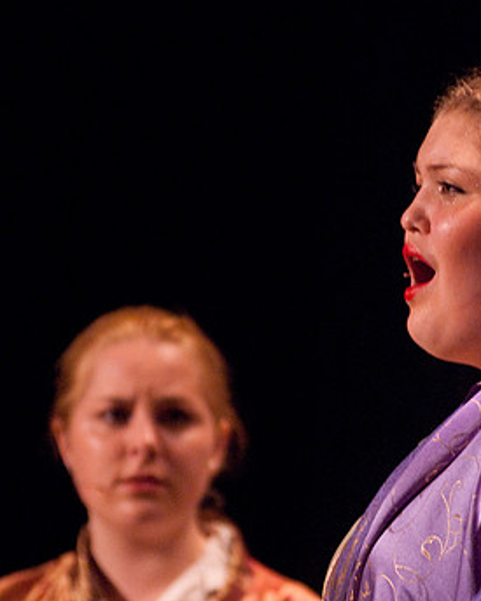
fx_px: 8456
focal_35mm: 475
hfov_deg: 3.3
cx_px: 339
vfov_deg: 4.1
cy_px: 271
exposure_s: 1/50
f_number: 2.8
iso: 1000
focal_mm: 200
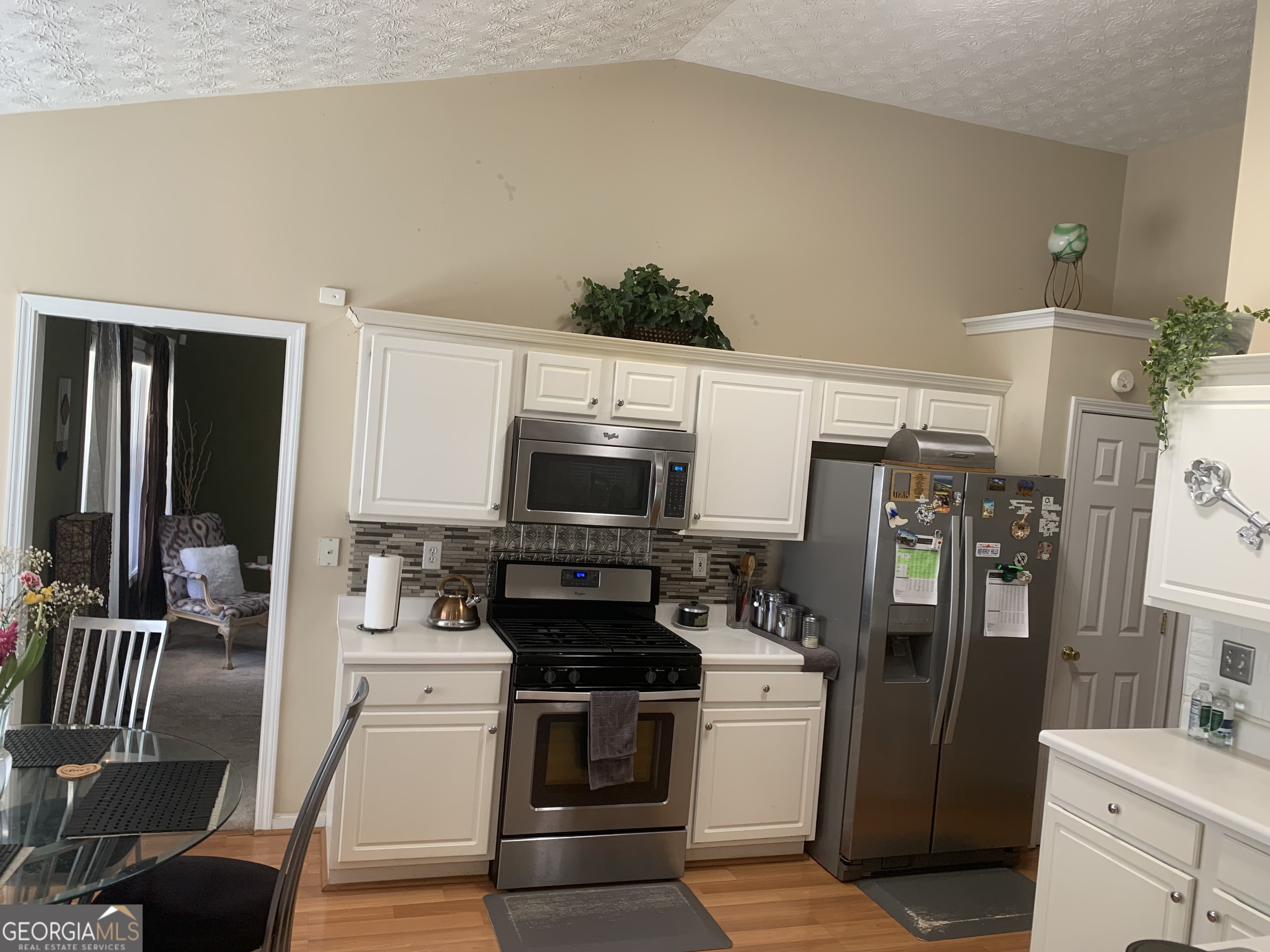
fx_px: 954
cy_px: 476
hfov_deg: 67.3
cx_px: 635
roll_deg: -5.9
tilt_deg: -2.1
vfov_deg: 53.1
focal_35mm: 26
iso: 80
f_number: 1.8
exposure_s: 1/60
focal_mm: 4.25
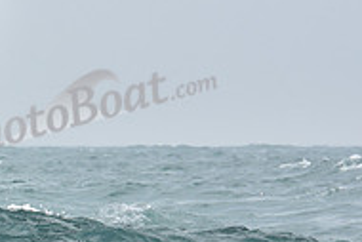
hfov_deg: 3.4
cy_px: 235
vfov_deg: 2.3
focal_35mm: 611
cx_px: -149
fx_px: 6148
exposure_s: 1/800
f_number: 11
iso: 320
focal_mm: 200
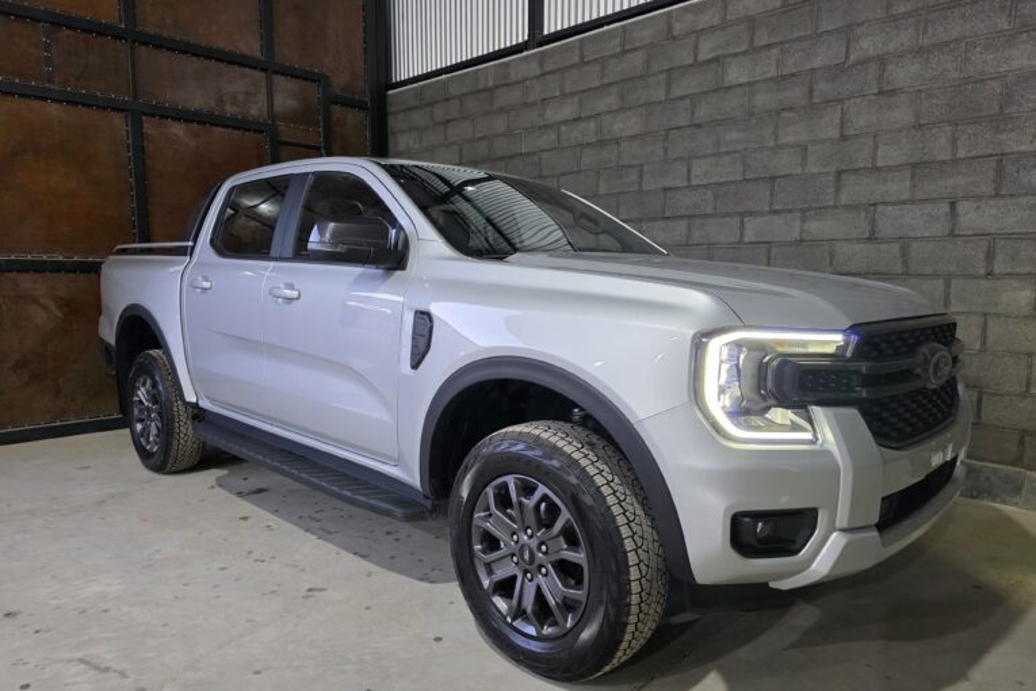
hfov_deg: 73.7
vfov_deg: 53.1
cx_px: 519
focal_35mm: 24
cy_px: 377
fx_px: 691
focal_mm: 6.3
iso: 800
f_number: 1.7
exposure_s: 1/100
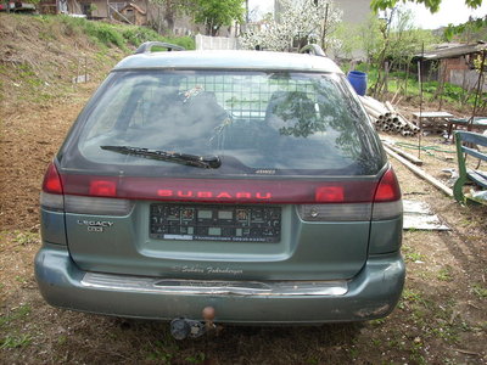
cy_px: 182
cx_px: 244
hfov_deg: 50.1
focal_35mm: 37
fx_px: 521
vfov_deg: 38.7
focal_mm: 6.2
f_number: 2.8
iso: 64
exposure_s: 1/239
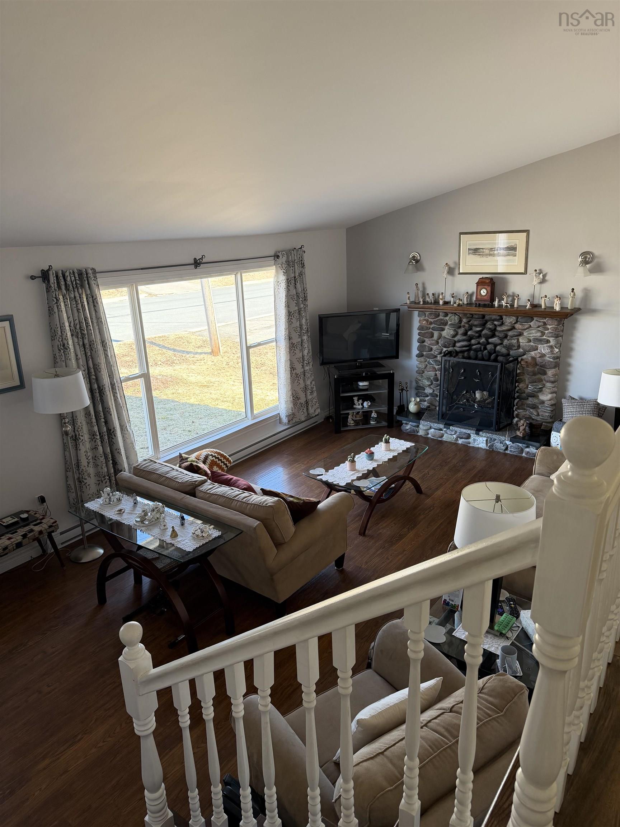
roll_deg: +2.2
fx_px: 573
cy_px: 414
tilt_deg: -19.2
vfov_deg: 71.6
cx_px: 310
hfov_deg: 56.8
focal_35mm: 24
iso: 160
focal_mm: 6.76
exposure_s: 1/139
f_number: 1.78
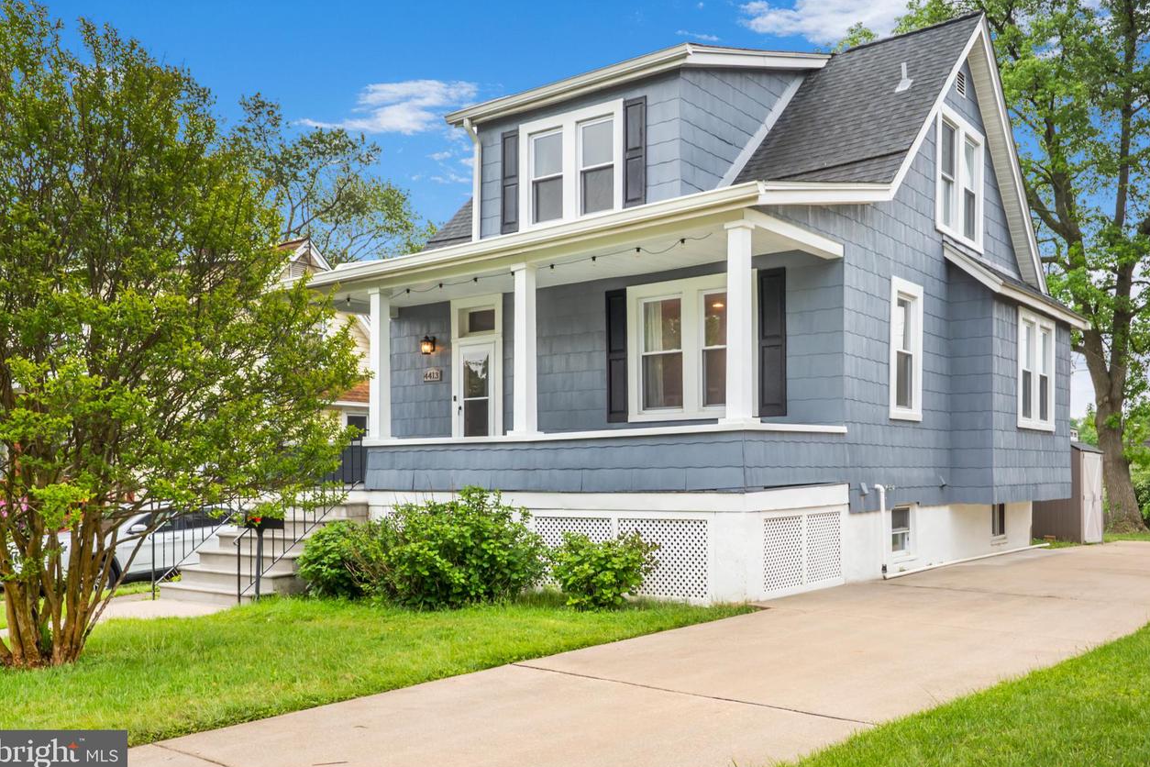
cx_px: 645
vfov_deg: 42.3
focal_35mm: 31
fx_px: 990
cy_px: 337
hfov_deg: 60.1
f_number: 8
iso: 100
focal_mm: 18
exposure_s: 1/30
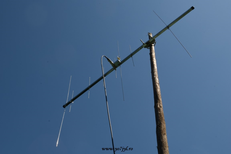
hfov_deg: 43.6
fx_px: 289
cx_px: 116
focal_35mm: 45
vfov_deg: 29.9
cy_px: 77
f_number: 18
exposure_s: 1/125
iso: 200
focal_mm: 30
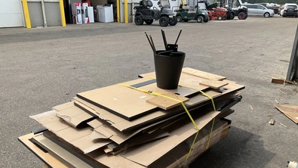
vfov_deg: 36.3
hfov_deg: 61.0
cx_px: 150
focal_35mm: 32
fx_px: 253
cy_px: 113
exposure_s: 1/1076
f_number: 1.8
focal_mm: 3
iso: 25
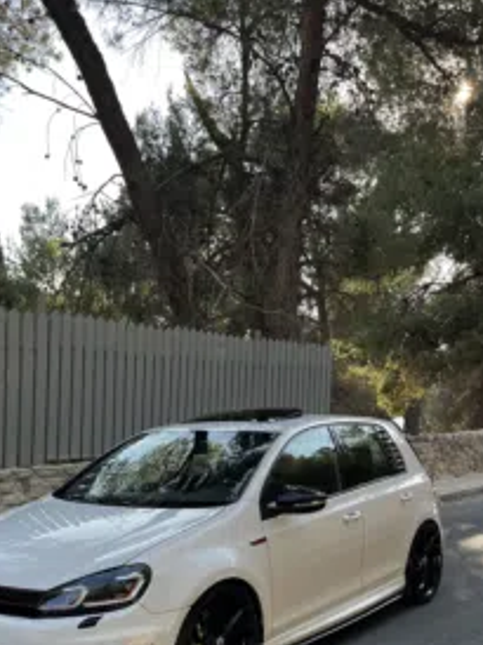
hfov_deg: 37.2
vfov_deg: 47.6
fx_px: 708
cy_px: 464
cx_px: 156
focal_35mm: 38
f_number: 1.6
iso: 50
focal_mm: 5.1
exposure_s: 1/358
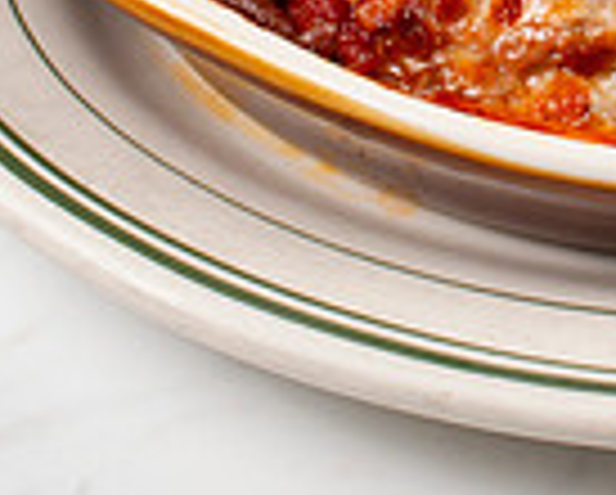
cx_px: 847
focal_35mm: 249
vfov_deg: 6.1
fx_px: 4546
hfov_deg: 7.6
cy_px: -317
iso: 200
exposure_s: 1/250
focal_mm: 50
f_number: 13
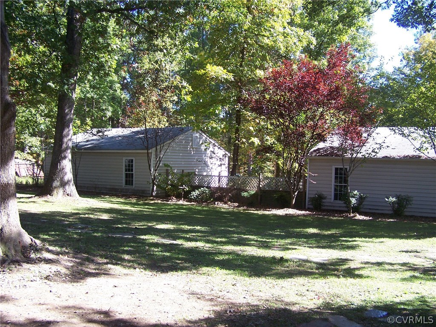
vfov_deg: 37.7
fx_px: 479
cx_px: 218
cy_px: 164
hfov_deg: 49.0
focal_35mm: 38
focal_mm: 6.3
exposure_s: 1/180
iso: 80
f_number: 2.8
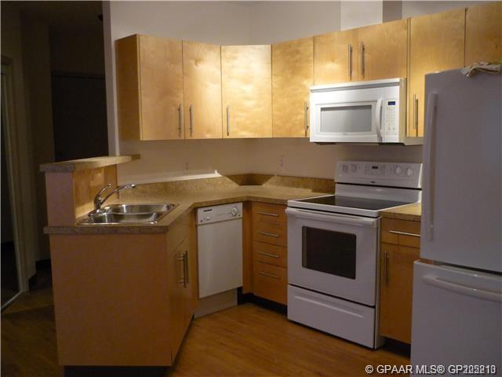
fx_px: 479
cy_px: 188
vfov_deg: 42.9
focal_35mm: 33
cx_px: 251
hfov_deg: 55.4
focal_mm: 5.5
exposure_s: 1/25
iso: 400
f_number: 2.8
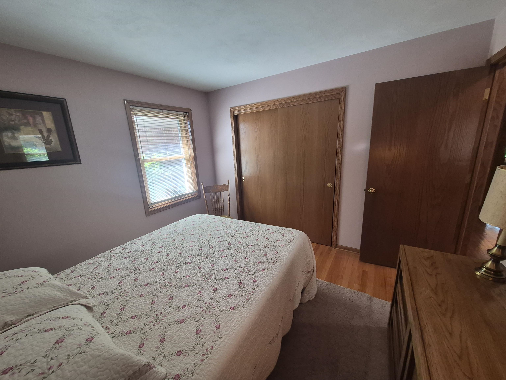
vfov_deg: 89.9
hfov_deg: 106.2
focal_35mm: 13
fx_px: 190
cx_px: 253
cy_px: 190
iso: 200
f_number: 2.2
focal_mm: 1.74
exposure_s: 1/60
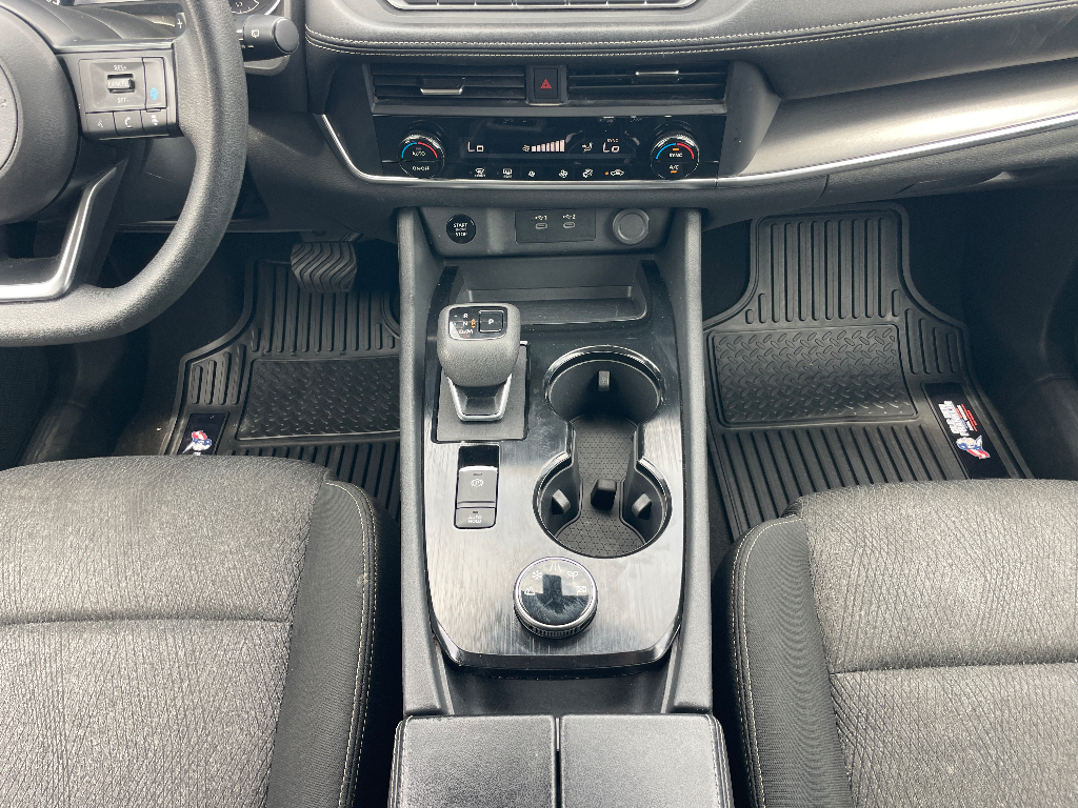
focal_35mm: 26
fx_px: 810
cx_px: 539
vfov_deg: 53.1
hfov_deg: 67.3
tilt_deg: -51.1
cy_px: 404
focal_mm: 4.2
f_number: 1.6
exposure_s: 1/121
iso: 64
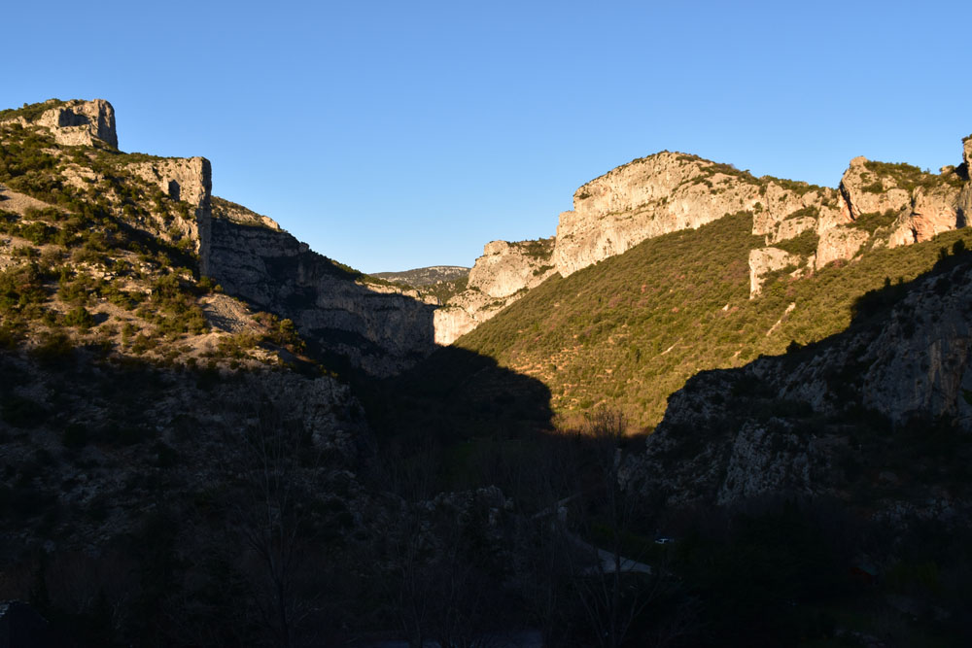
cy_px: 324
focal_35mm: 32
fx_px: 851
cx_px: 486
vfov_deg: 41.7
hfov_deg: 59.5
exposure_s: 1/250
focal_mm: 21
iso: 400
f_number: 13
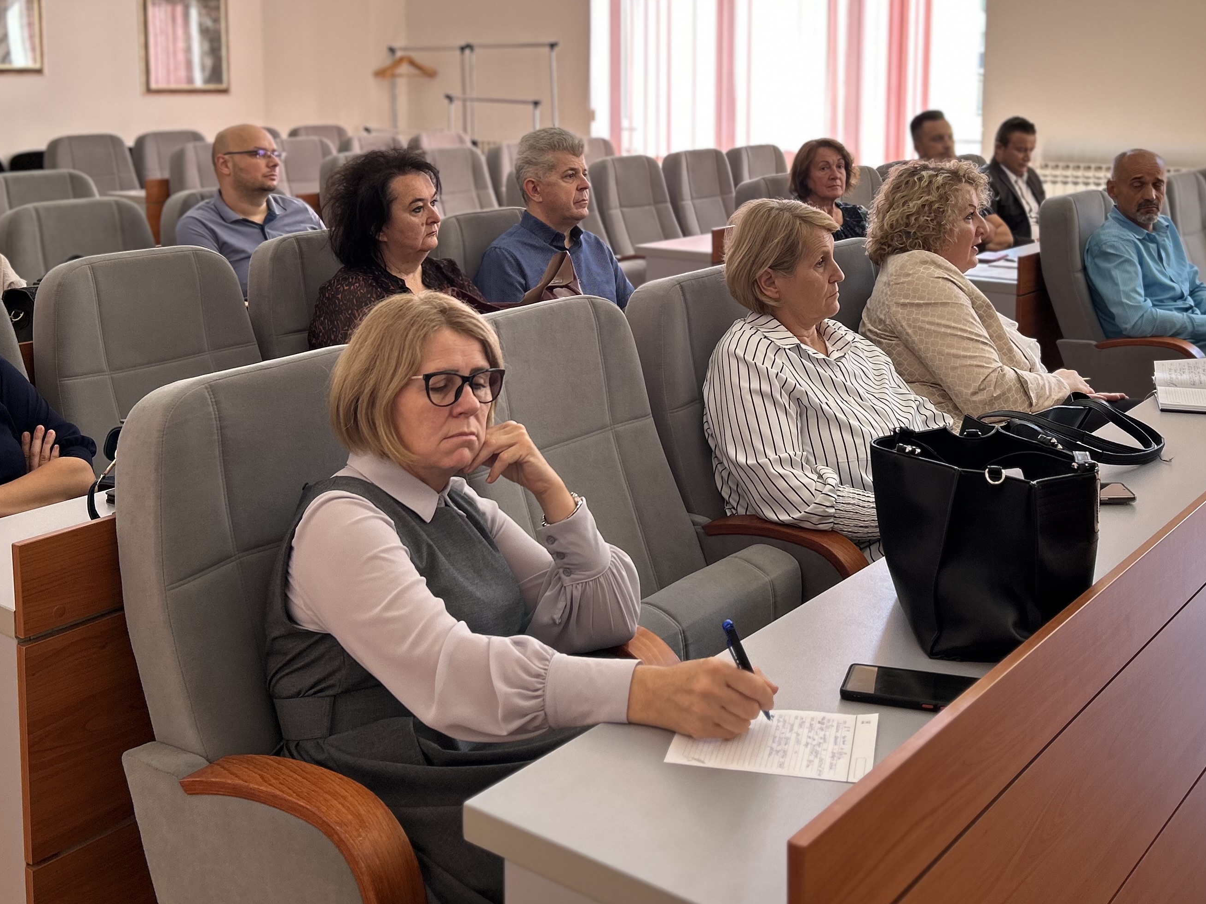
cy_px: 219
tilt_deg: -7.0
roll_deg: +0.1
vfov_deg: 35.1
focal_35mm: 40
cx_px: 652
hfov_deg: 46.8
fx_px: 1394
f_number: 1.5
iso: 40
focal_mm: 5.7
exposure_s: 1/100
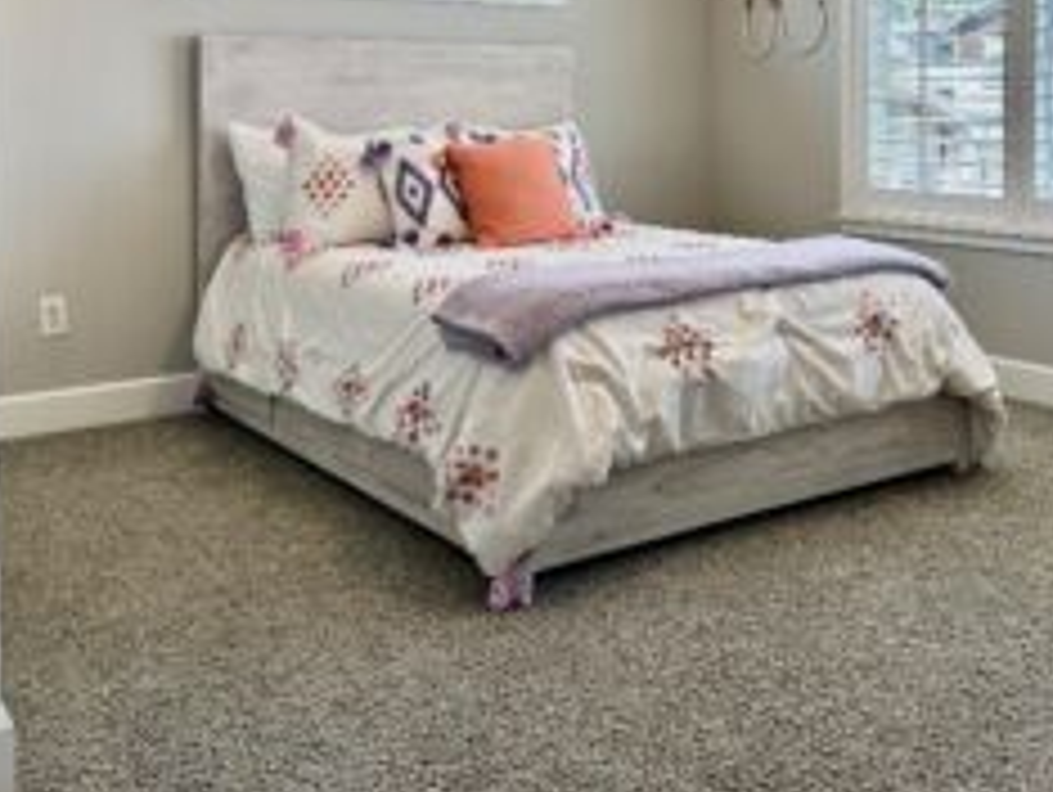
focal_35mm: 41
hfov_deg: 45.5
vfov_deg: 33.9
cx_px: 626
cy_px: 135
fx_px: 1248
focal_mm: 6.86
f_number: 1.78
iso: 80
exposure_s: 1/271
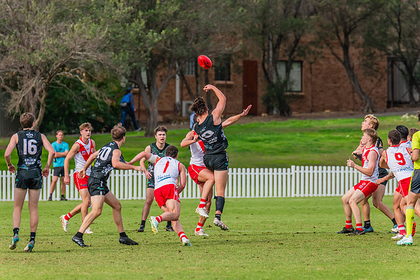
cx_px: 210
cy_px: 140
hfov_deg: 4.9
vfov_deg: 3.3
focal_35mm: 421
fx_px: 4912
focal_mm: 420
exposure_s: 1/1600
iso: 800
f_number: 7.1
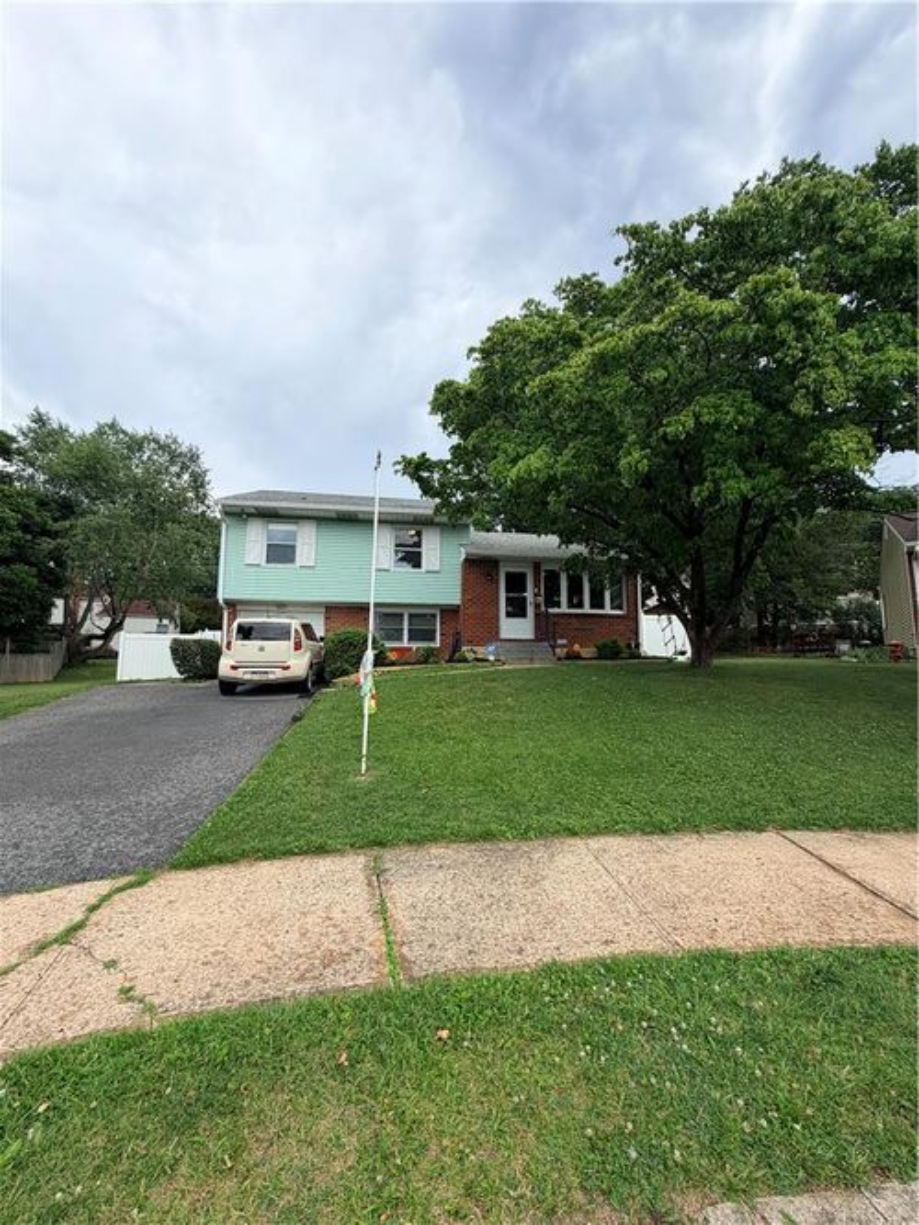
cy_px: 612
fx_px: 496
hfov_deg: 85.7
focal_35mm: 14
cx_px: 460
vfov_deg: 102.1
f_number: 2.2
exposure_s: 1/770
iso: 40
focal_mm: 2.22
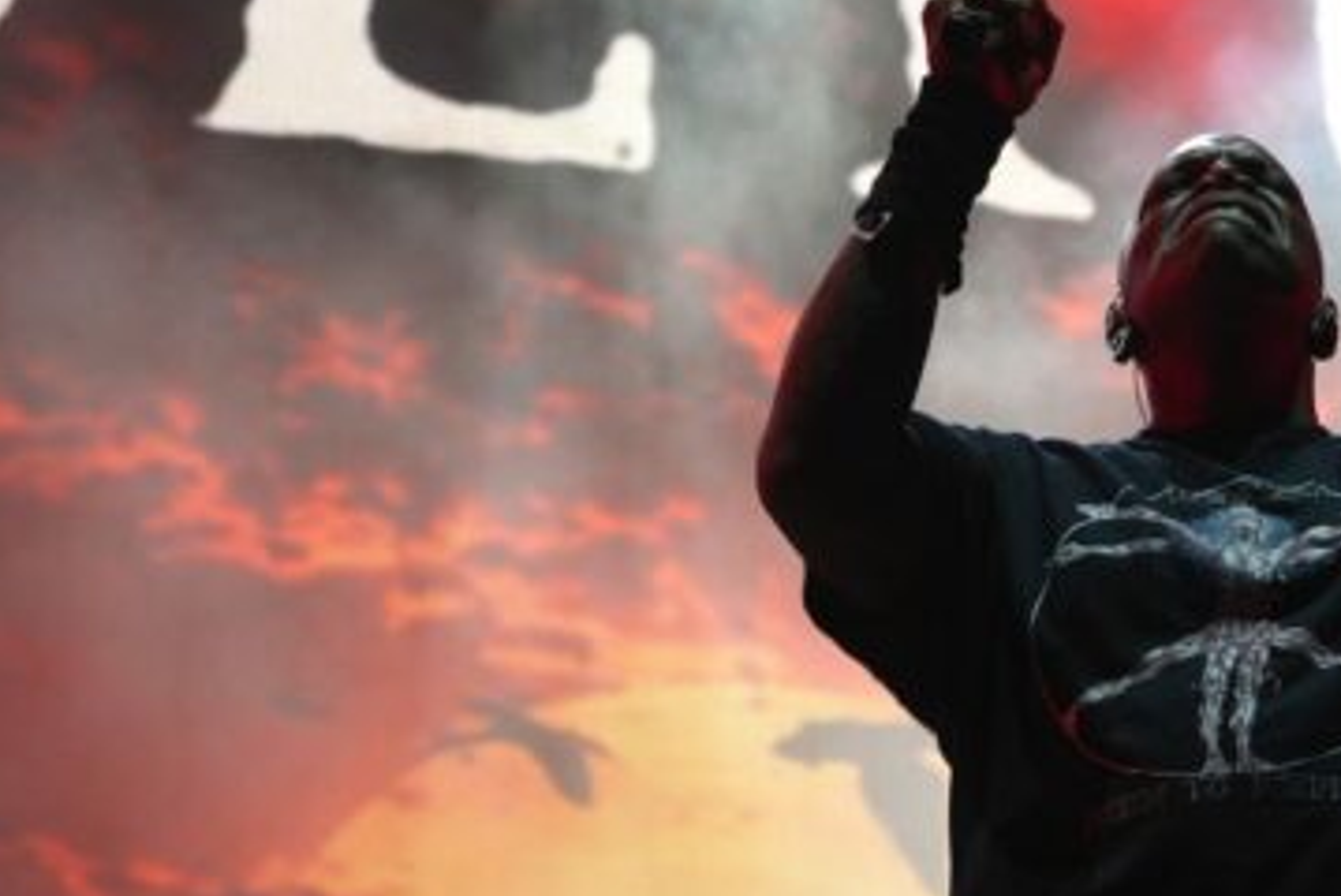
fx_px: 8127
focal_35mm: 218
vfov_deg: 6.3
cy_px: 161
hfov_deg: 9.4
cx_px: 1401
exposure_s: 1/160
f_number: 5
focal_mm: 68
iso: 400
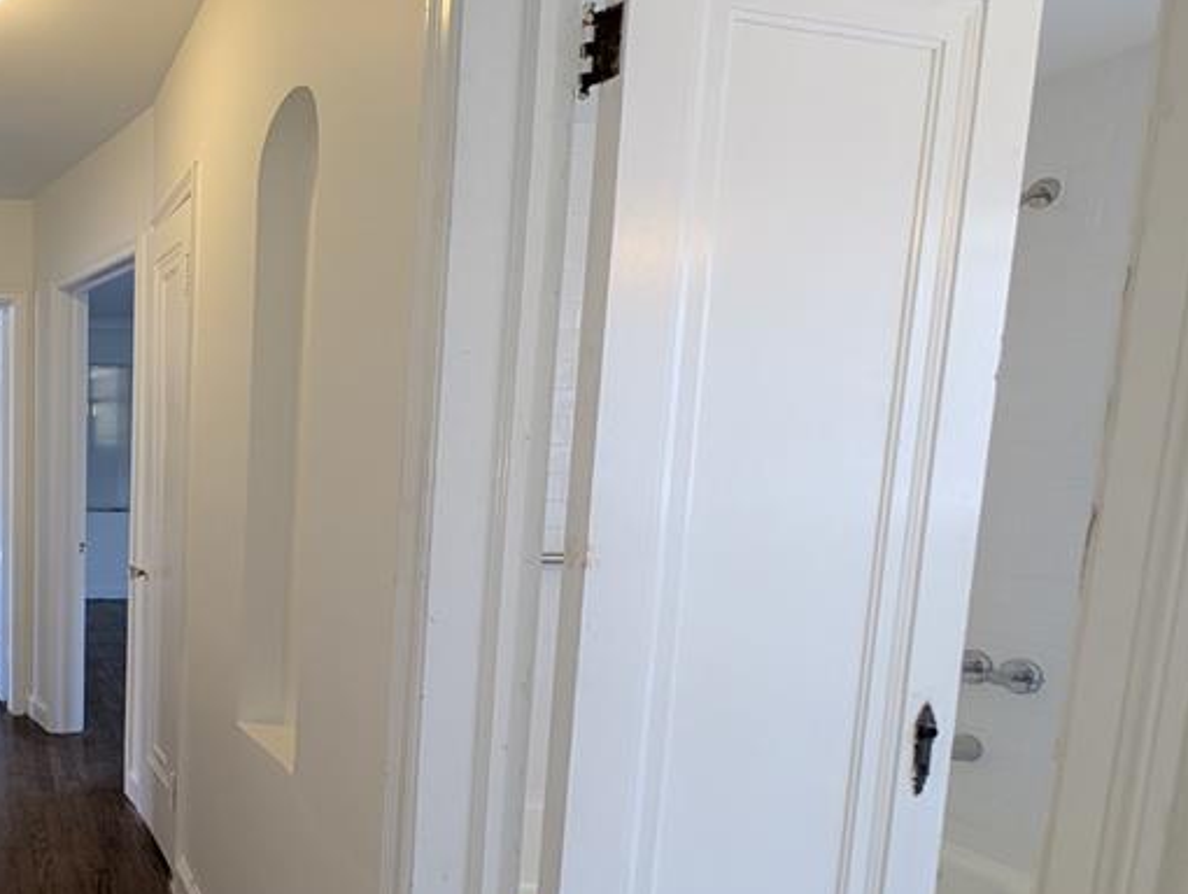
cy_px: 552
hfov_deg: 56.1
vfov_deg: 56.3
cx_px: 19
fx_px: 825
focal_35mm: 24
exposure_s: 1/60
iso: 203
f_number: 1.95
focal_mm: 2.23
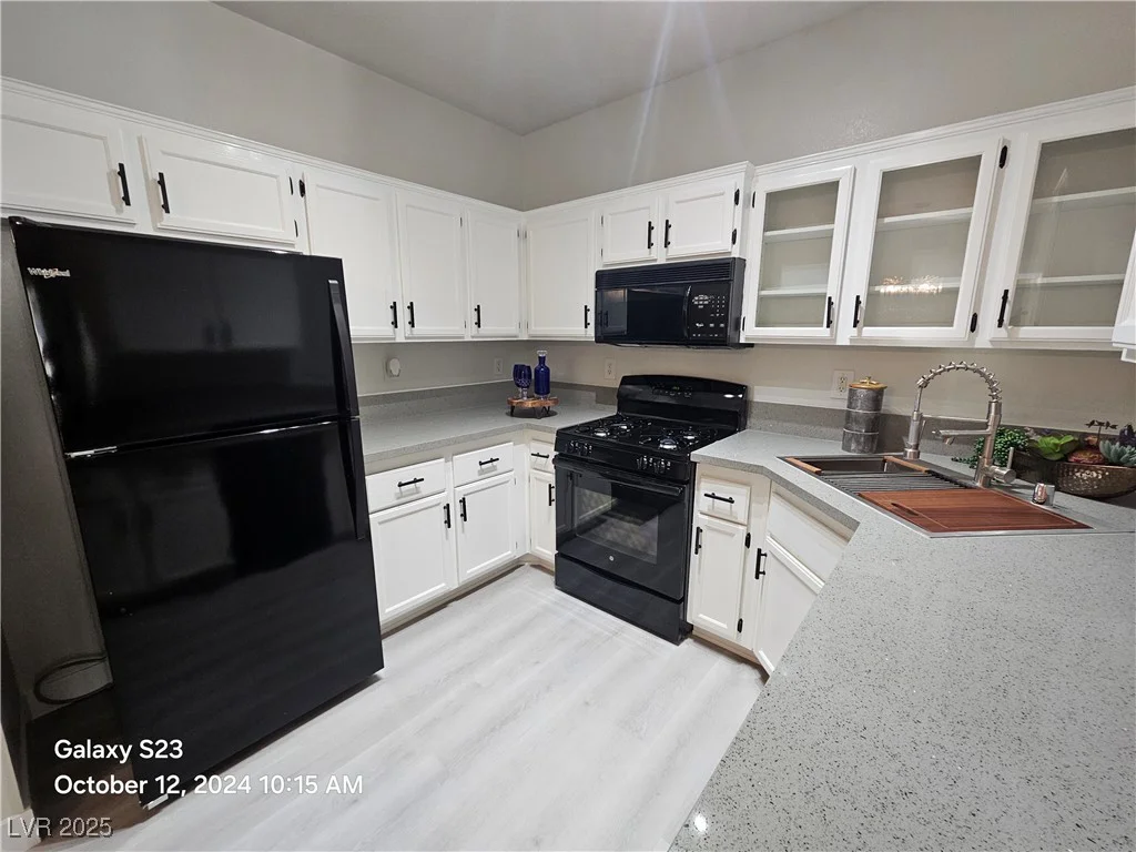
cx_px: 568
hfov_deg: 106.2
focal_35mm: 13
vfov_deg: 89.9
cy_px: 426
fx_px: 427
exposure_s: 1/60
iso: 250
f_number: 2.2
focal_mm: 2.2
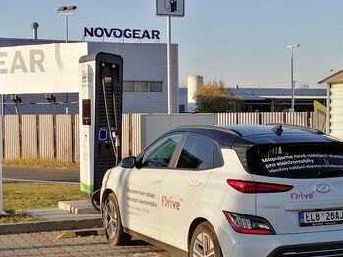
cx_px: 193
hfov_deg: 24.1
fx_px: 802
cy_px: 165
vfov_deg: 18.2
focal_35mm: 81
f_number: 1.8
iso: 50
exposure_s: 1/763
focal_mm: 5.3
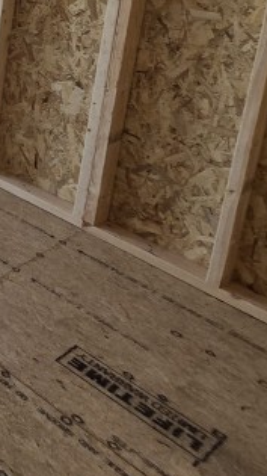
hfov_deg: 15.0
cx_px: -374
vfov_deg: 36.9
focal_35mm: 46
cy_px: -59
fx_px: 579
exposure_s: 1/120
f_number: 2.2
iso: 80
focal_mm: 2.2
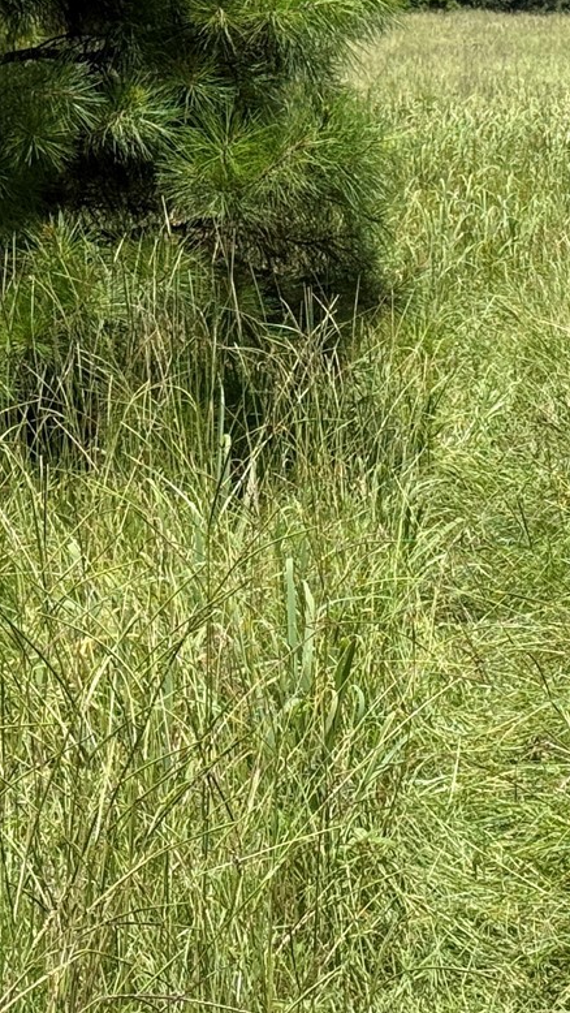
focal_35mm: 129
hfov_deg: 9.3
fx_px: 3464
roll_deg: -0.4
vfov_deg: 16.6
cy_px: 492
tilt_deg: -6.9
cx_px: 601
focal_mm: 6.76
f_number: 1.78
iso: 100
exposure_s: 1/4878
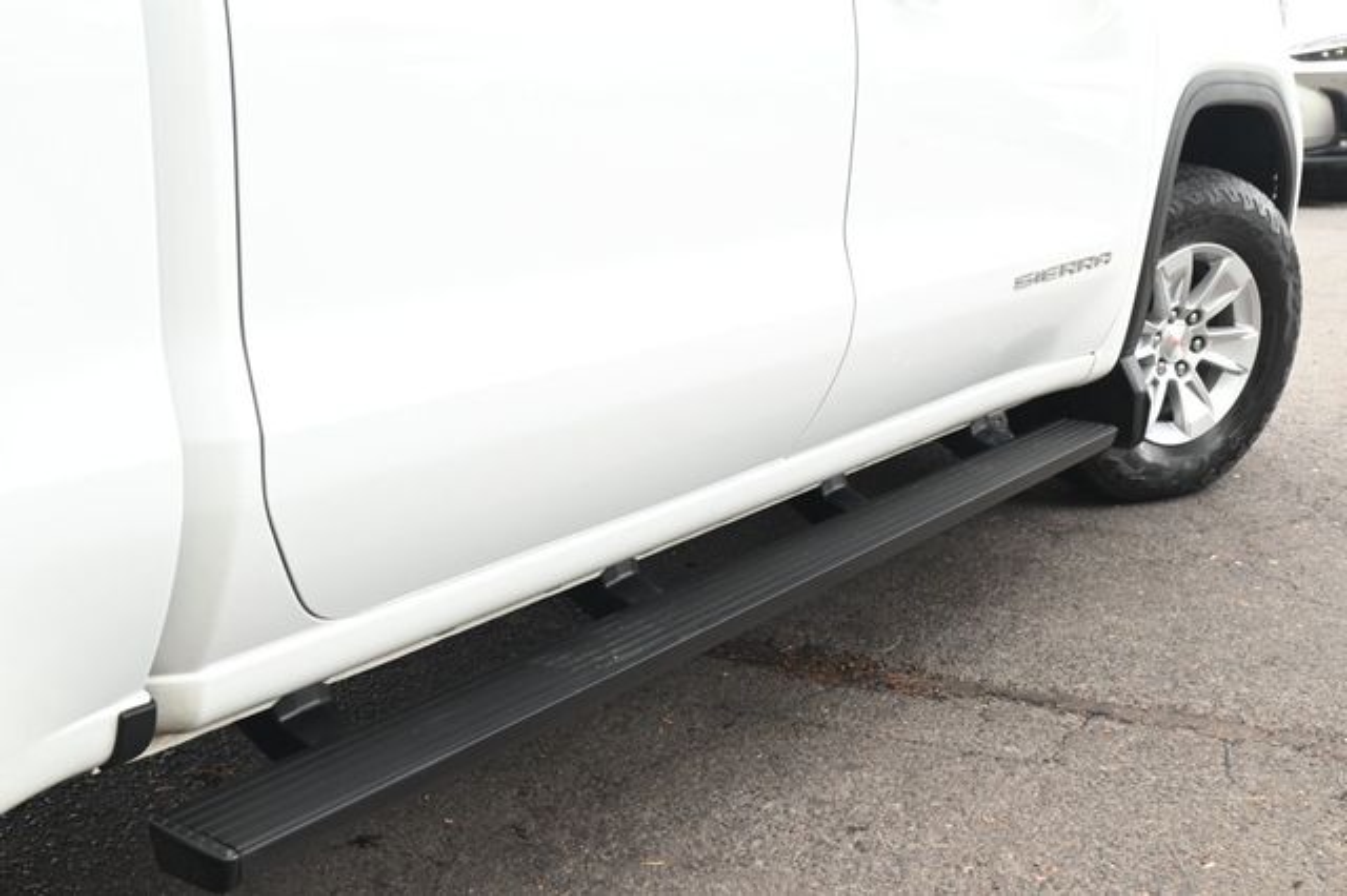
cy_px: 448
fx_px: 1496
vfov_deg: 33.4
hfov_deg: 48.5
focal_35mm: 40
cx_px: 674
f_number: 10
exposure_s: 1/60
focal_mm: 40
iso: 2800
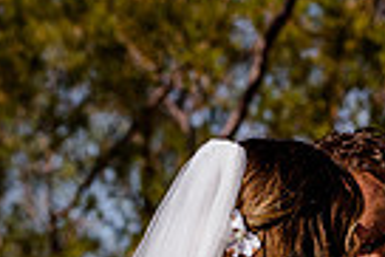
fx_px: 8179
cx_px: 276
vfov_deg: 1.8
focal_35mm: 764
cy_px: 213
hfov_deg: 2.7
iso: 200
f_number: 6.3
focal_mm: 135
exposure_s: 1/800
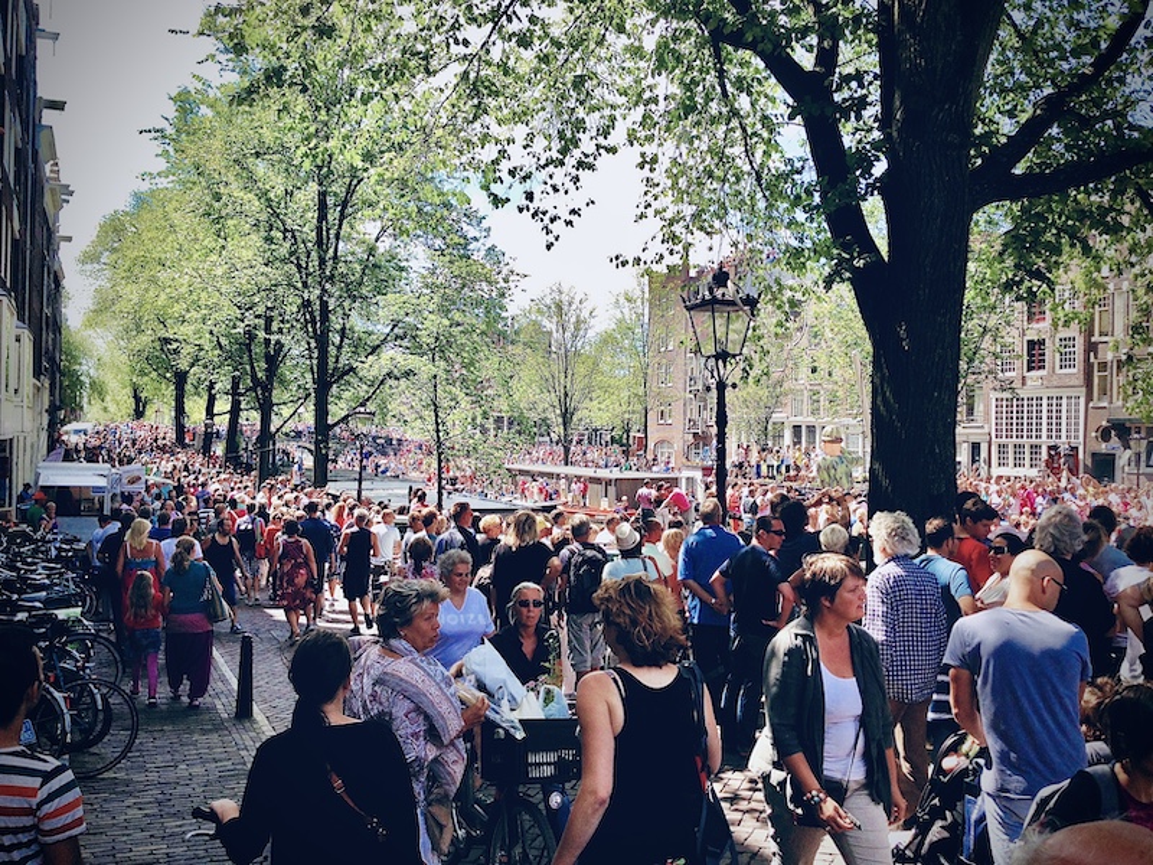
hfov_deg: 55.4
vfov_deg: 42.9
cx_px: 576
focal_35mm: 33
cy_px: 432
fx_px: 1099
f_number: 2.4
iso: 50
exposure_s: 1/742
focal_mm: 4.13
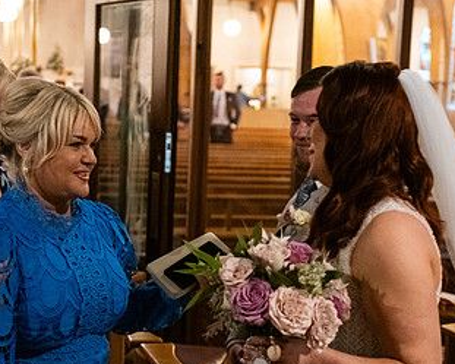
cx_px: 186
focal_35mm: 84
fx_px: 1132
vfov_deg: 18.3
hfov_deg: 22.7
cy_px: 235
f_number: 3.5
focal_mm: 48
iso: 2500
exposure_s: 1/160
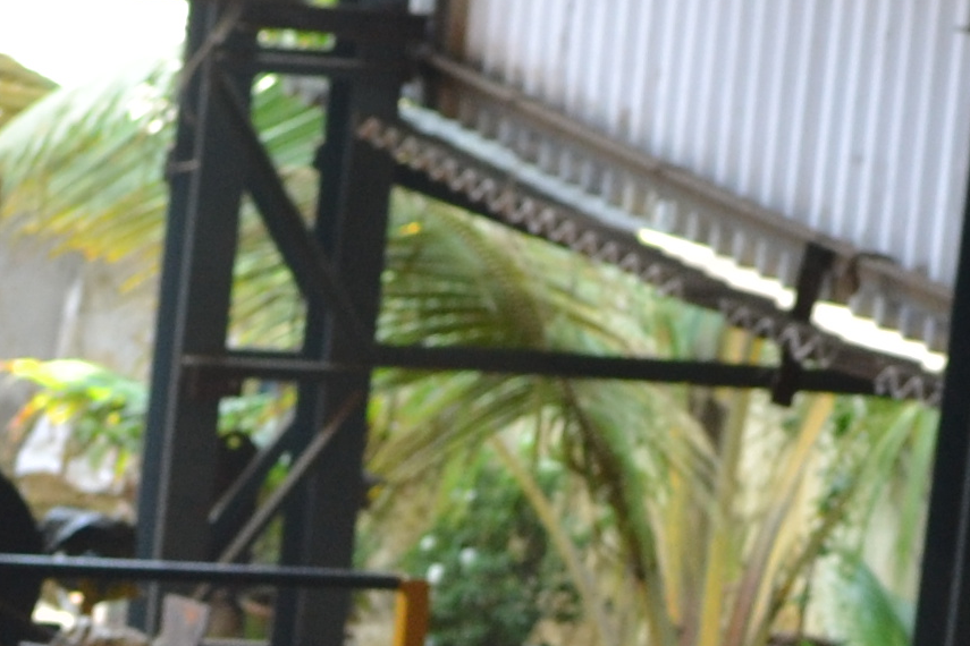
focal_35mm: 372
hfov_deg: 5.5
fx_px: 10023
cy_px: 1419
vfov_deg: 3.7
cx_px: 1123
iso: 400
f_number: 5.3
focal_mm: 46
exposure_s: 1/20
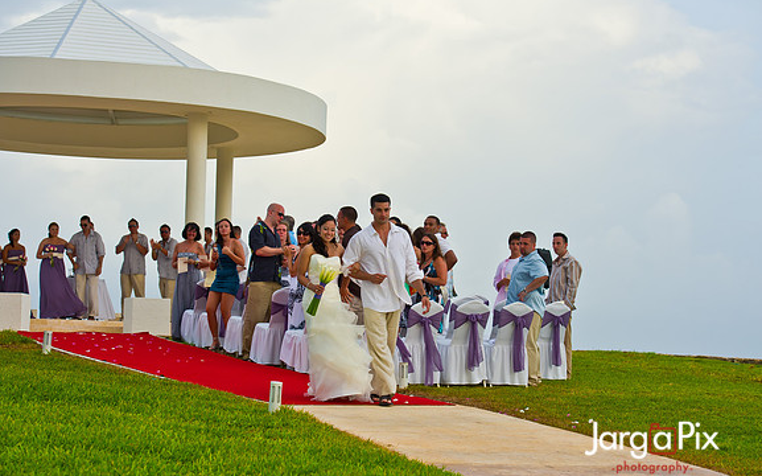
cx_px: 382
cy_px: 237
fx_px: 1744
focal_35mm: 84
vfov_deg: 15.5
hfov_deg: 24.7
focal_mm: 82
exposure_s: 1/320
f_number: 5.6
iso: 200
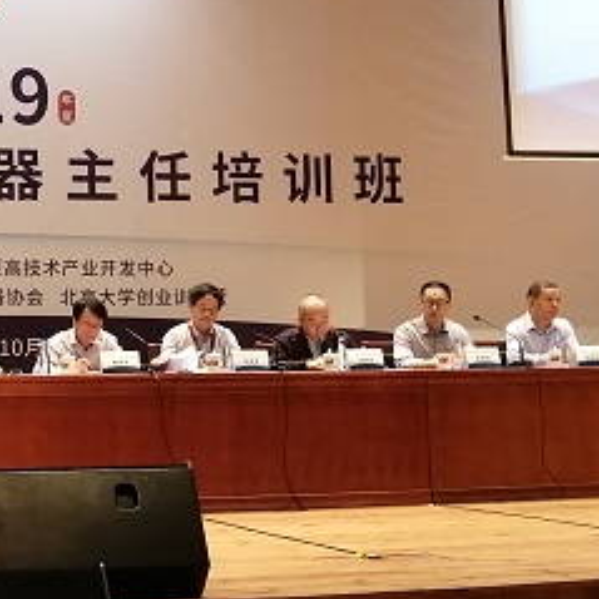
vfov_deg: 24.0
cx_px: 53
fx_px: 1410
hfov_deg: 23.3
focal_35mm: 72
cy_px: 254
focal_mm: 3.62
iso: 125
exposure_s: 1/33.3
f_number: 1.8
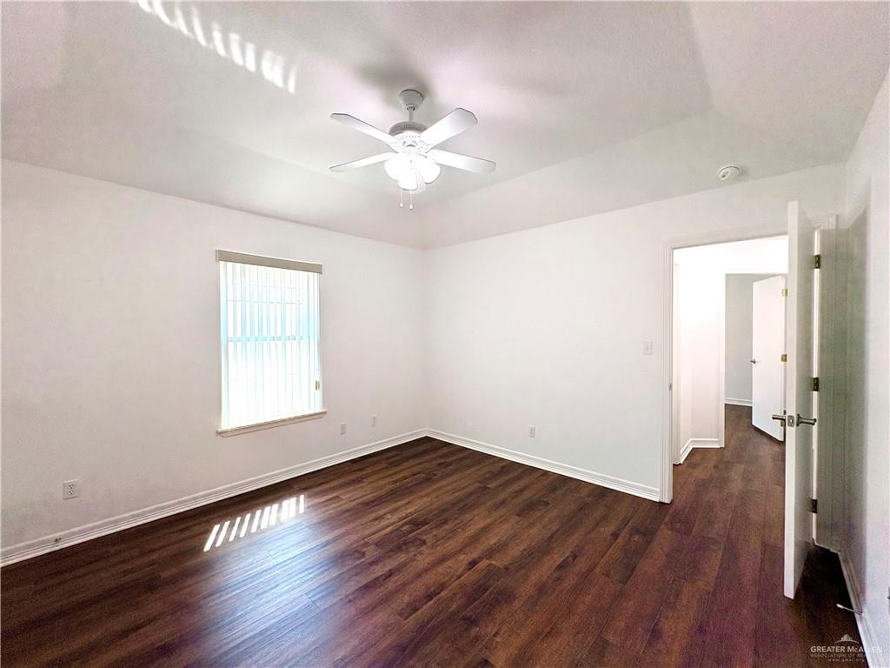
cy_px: 334
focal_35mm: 14
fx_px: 360
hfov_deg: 102.1
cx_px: 445
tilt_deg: -0.1
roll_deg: +0.5
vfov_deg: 85.7
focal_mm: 2.22
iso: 125
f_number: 2.2
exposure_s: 1/120
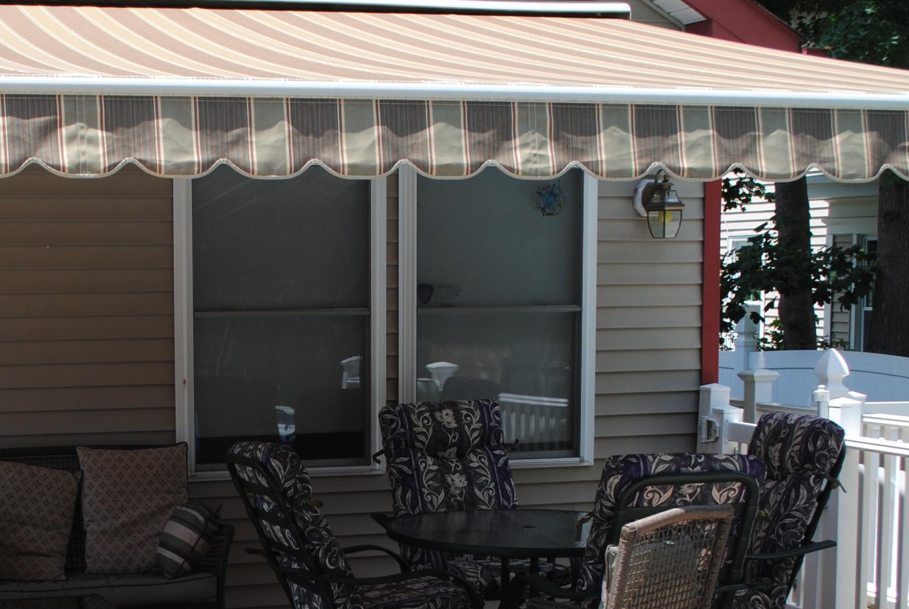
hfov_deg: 28.2
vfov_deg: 19.3
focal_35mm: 70
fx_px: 1770
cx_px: 181
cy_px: 496
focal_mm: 24
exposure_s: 1/200
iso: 100
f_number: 7.1
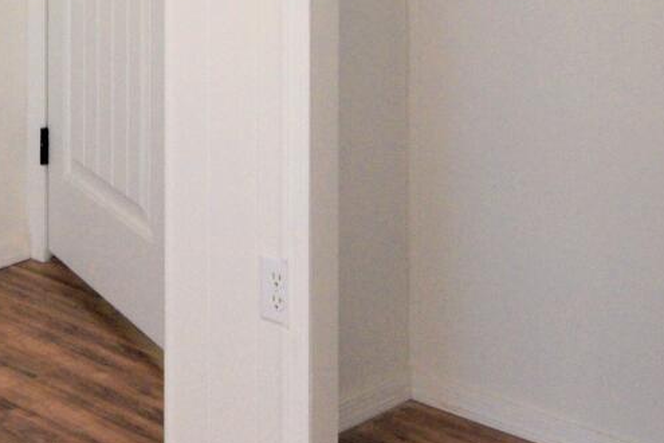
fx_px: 1678
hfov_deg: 21.0
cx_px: -105
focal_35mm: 91
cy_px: -311
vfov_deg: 13.7
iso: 800
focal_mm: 10
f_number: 5
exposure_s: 1/100
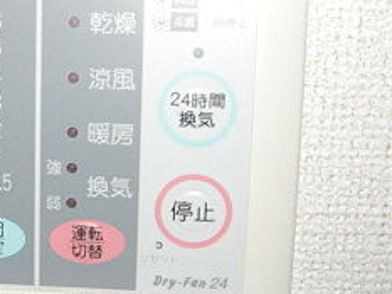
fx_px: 872
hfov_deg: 24.8
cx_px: 59
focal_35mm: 77
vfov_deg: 19.1
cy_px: 131
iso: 125
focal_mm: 4.9
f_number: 2.6
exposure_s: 1/15
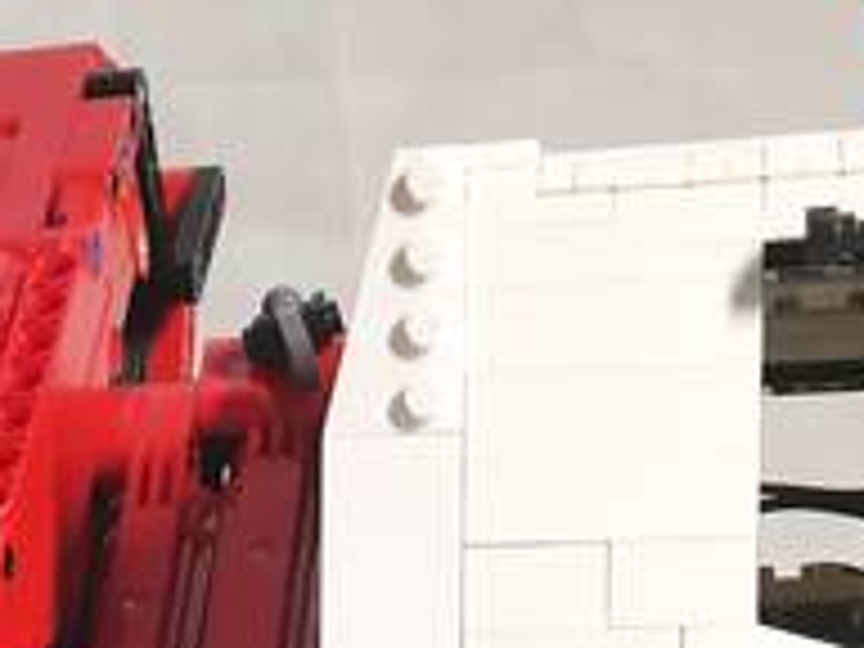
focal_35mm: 117
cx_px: -176
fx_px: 2920
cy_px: 938
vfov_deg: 12.1
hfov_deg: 16.2
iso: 320
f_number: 2
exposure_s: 1/30
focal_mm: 4.6
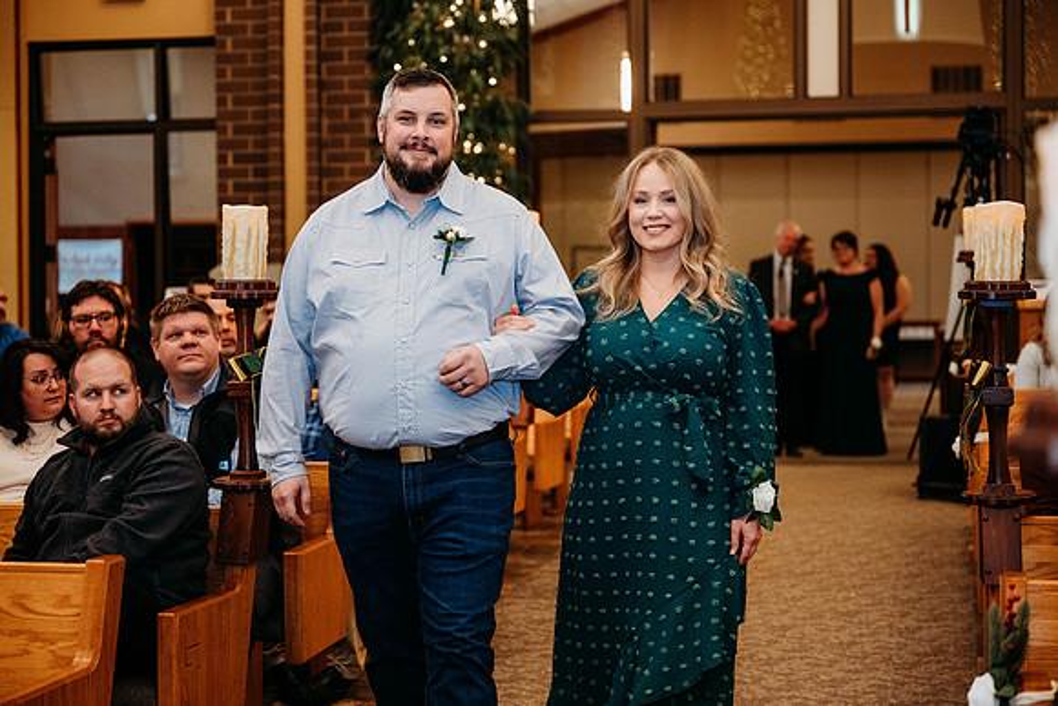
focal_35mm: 70
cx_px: 529
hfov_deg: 28.8
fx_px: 2058
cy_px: 353
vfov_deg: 19.5
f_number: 2.8
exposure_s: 1/200
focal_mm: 70
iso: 2000
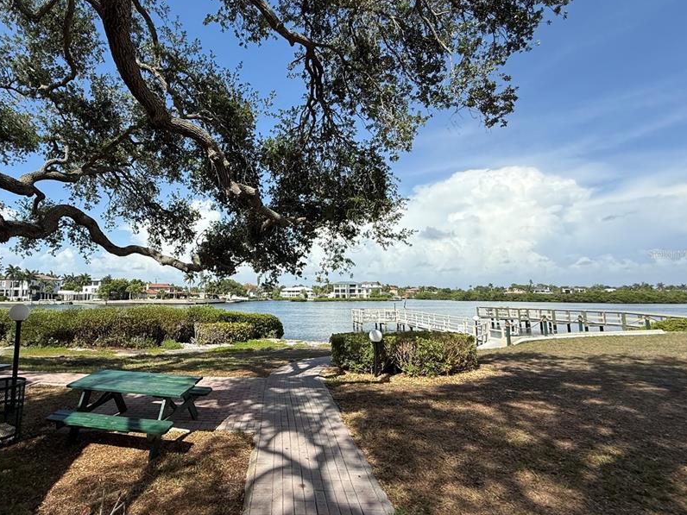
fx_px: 357
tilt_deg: +7.0
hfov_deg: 86.0
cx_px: 257
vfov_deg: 71.6
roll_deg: -0.1
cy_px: 254
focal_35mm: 18
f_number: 2.2
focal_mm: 2.22
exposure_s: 1/2410
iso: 50
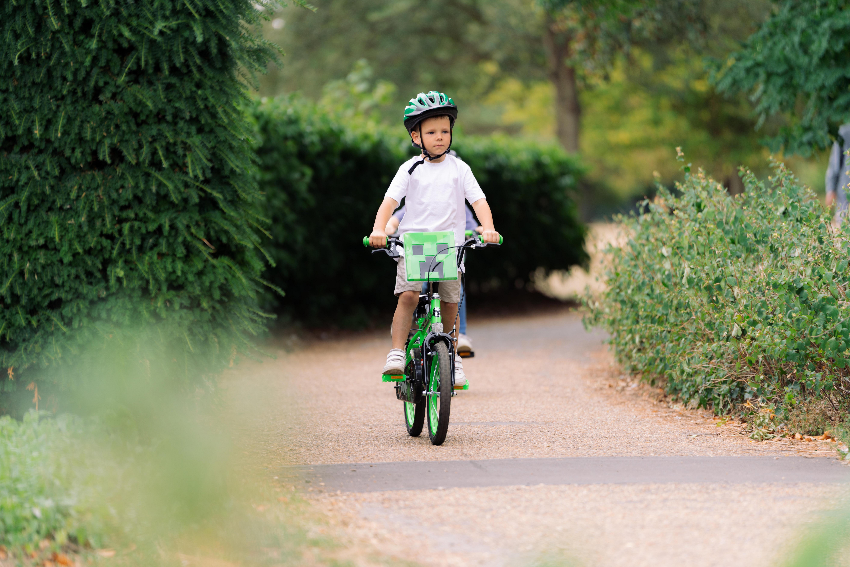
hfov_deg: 10.2
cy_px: 284
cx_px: 426
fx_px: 4745
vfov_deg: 6.8
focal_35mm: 201
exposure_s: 1/200
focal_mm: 200
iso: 100
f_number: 2.8
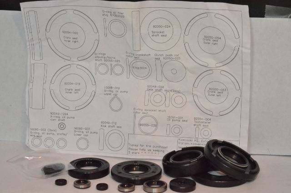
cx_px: 146
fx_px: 605
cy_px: 96
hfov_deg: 27.0
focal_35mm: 75
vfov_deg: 18.1
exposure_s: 1/80
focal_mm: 50
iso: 6400
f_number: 18
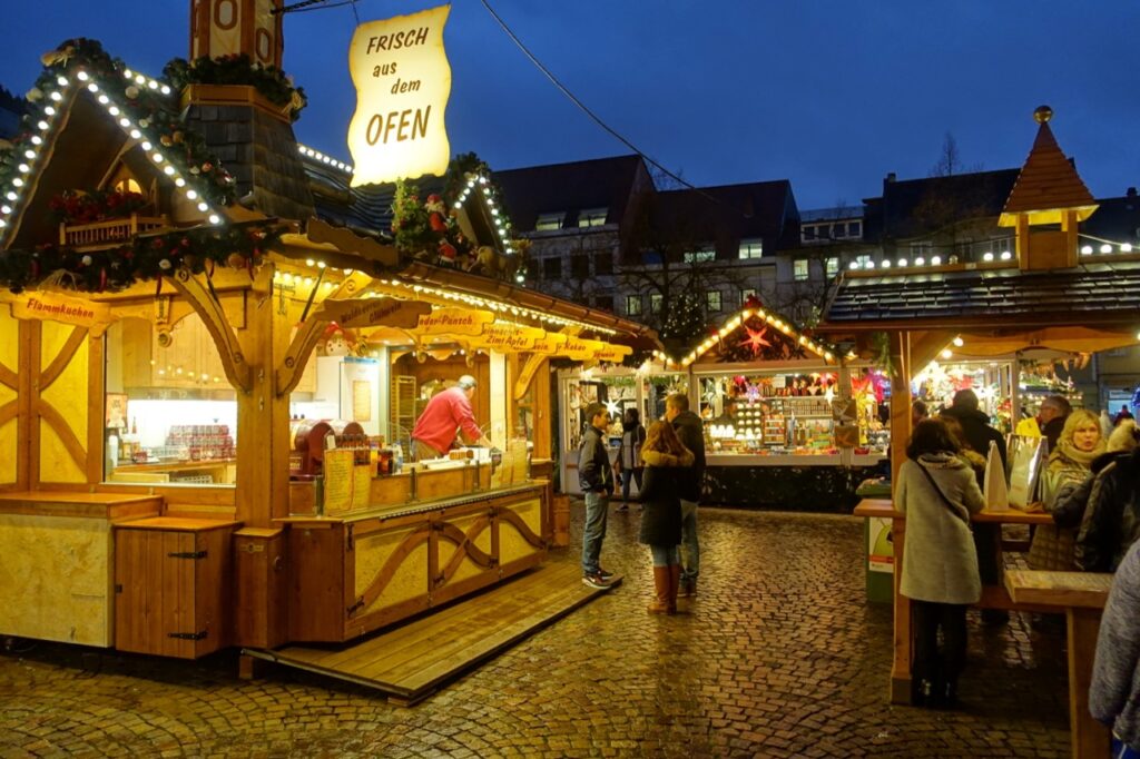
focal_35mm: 26
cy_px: 380
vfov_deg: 49.5
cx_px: 570
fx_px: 823
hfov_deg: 69.4
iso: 640
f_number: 2.2
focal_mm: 9.54
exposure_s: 1/30
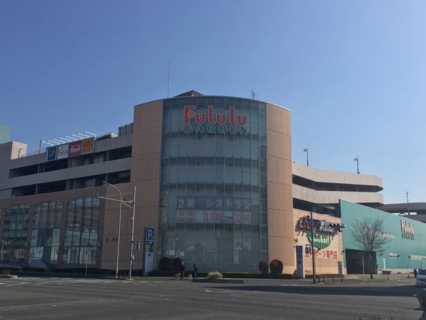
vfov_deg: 42.9
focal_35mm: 33
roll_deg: -1.5
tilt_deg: +10.5
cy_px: 179
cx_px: 191
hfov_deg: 55.2
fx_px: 406
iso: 25
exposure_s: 1/1748
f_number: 2.2
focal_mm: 4.15
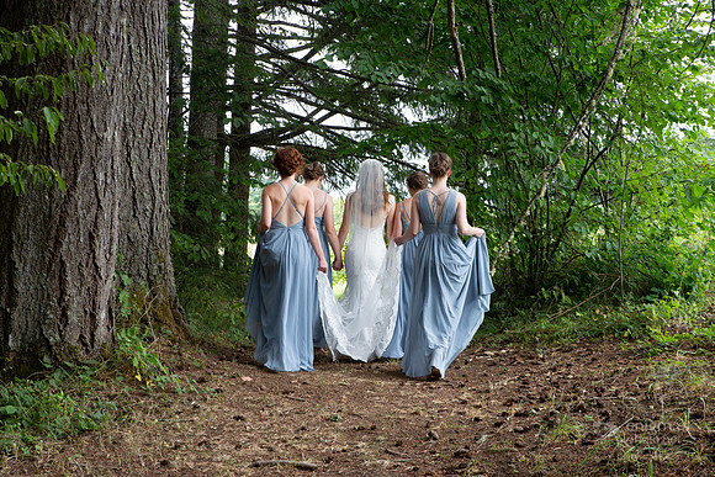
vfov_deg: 24.2
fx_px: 1112
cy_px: 238
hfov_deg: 35.6
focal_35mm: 56
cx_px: 358
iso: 400
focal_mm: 56
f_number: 9
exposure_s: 1/100
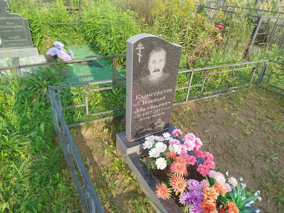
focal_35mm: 24
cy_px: 106
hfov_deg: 71.6
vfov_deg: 56.8
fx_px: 197
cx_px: 142
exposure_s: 1/351
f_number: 1.7
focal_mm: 5.31
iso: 50
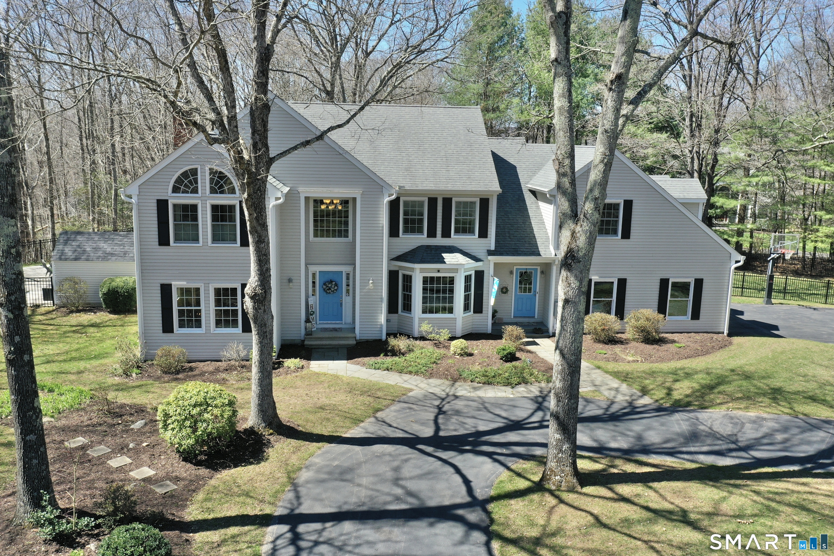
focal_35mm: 28
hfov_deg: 65.5
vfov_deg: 46.4
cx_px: 417
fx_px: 649
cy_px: 278
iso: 100
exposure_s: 1/320
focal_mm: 10.26
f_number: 5
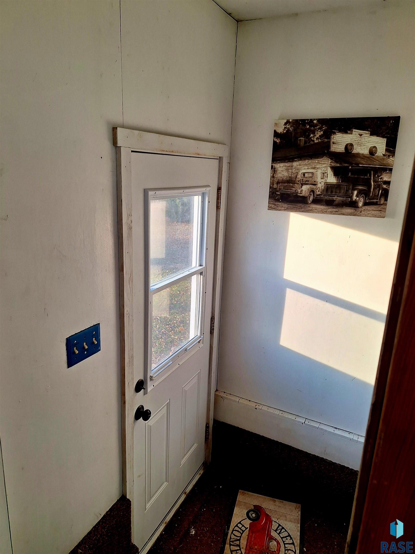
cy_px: 277
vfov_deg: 73.9
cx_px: 208
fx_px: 368
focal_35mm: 23
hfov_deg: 58.9
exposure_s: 1/127
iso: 40
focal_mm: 5.54
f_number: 1.8
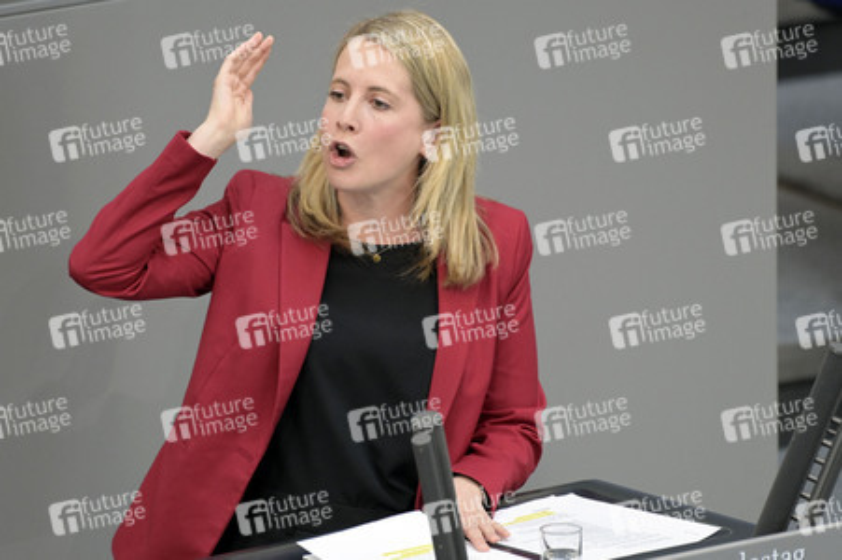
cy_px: 280
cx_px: 421
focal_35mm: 450
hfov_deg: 4.6
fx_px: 10517
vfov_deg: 3.1
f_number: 5.6
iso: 8000
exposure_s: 1/400
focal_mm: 450
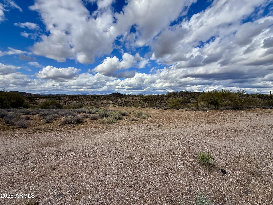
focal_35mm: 14
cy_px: 102
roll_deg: -0.8
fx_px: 110
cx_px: 136
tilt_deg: -2.6
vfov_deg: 85.7
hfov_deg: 102.1
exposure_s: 1/2841
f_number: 2.2
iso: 50
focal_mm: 2.22
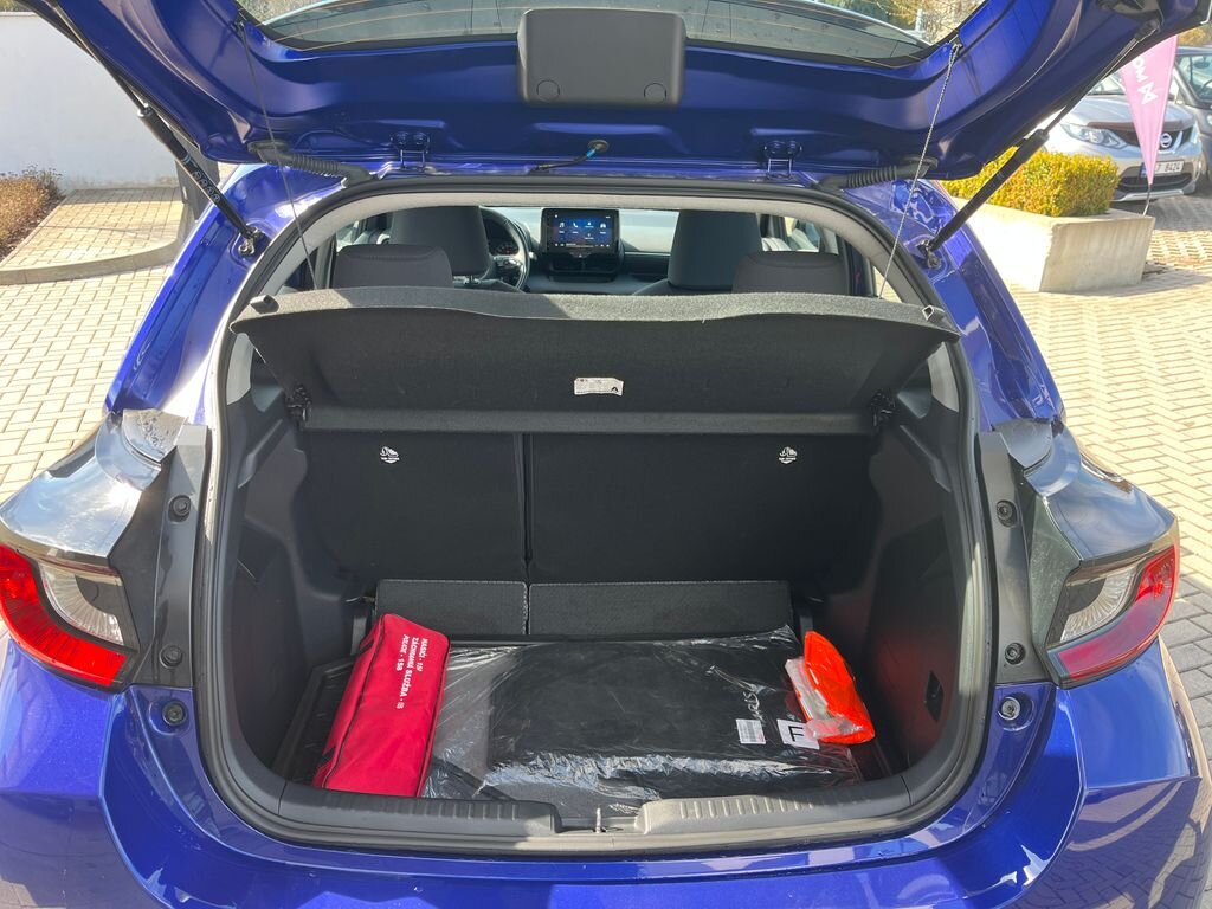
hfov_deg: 67.3
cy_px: 454
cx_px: 606
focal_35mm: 26
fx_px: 910
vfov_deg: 53.1
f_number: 1.6
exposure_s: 1/172
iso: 50
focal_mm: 5.1
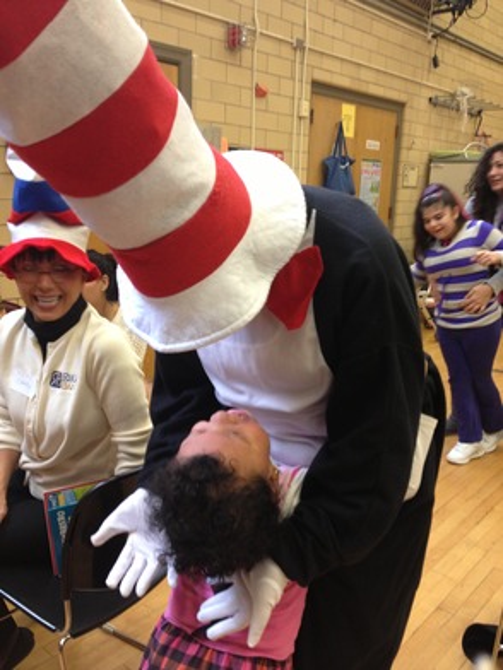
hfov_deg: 40.7
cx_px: 252
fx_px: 678
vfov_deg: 52.6
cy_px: 335
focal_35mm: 35
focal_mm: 4.28
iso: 100
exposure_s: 1/20
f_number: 2.4
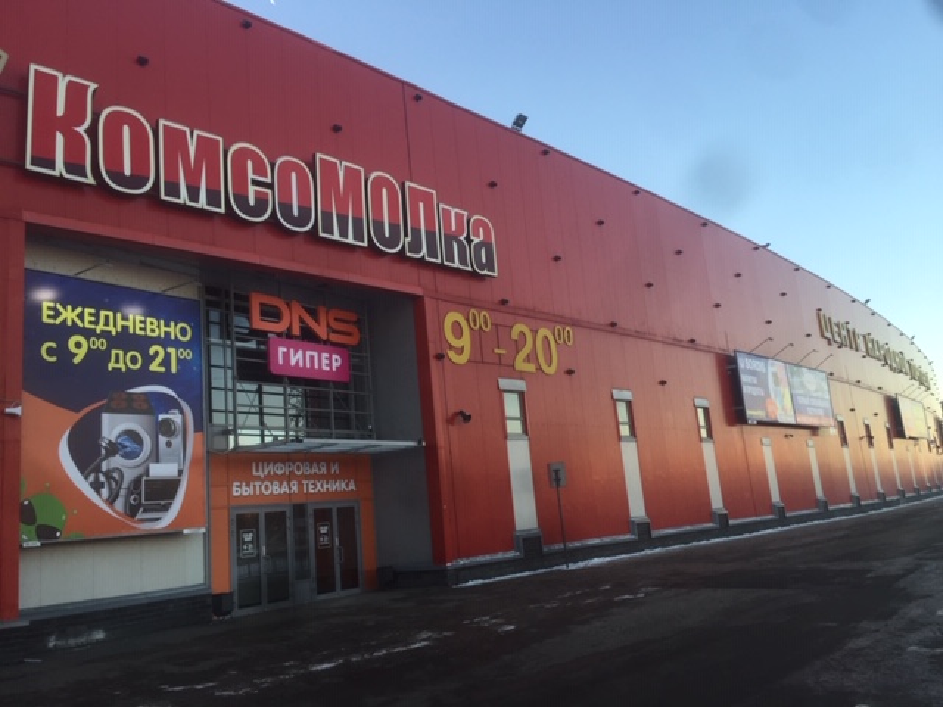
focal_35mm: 29
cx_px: 472
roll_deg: +2.6
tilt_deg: +13.3
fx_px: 790
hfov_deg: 61.7
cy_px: 354
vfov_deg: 48.2
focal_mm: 4.15
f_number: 2.2
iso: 32
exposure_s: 1/166
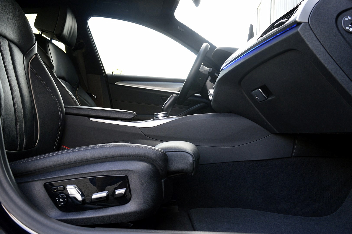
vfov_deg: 38.3
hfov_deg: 55.1
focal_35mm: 34
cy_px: 117
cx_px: 176
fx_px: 337
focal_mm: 23
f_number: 8
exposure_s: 1/60
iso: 450
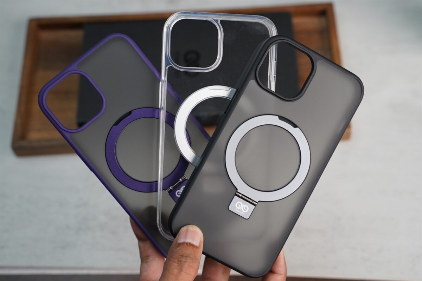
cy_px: 140
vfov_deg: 23.0
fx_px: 692
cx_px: 211
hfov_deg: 33.9
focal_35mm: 59
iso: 3200
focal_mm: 59
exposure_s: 1/320
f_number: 6.3
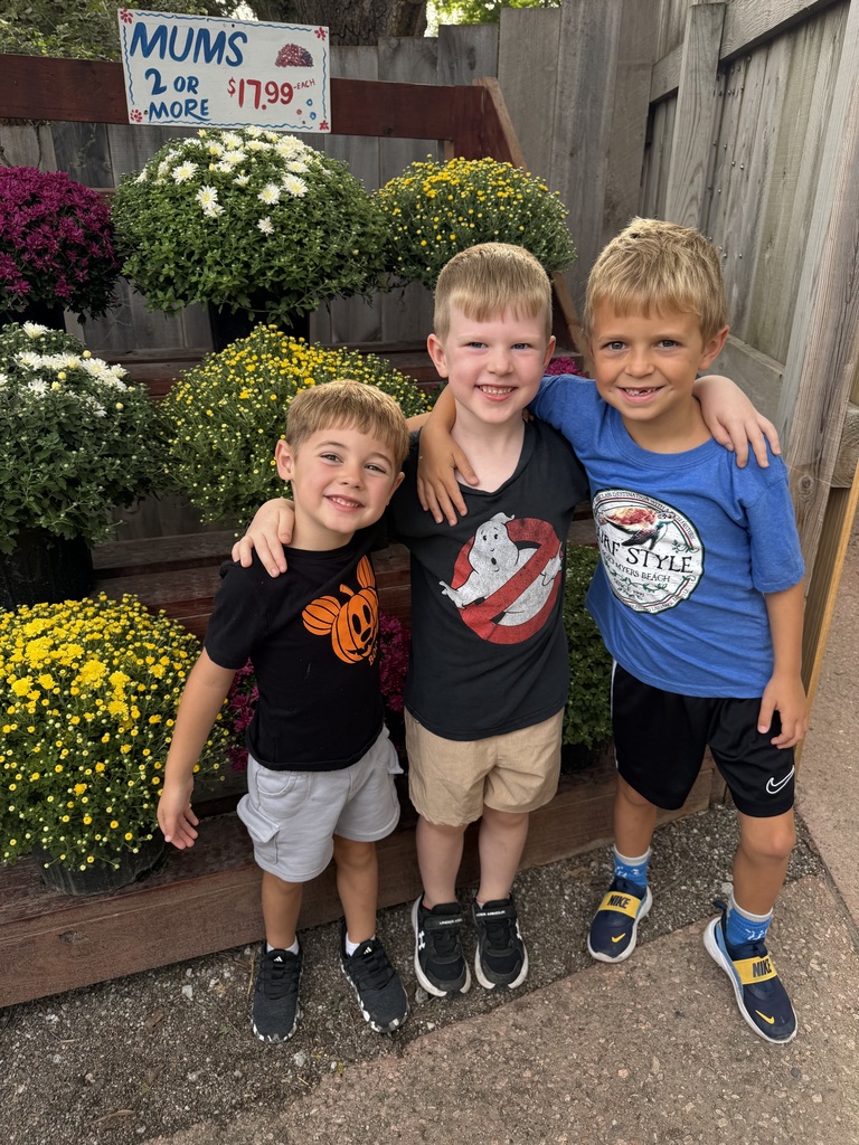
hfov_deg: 56.8
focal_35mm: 24
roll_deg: +1.1
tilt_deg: -24.4
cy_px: 572
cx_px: 430
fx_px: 794
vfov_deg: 71.6
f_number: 1.78
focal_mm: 6.76
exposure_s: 1/421
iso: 80
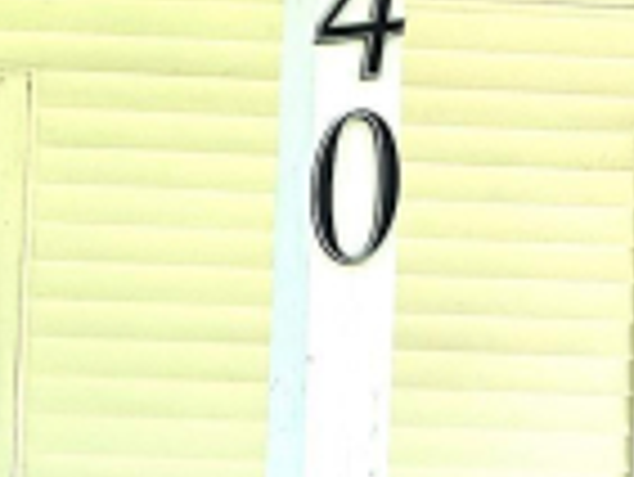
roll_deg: -0.9
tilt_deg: +0.2
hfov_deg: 25.9
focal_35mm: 66
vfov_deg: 20.5
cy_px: 608
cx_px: -146
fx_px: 1210
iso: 50
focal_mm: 2.22
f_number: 2.2
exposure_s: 1/400
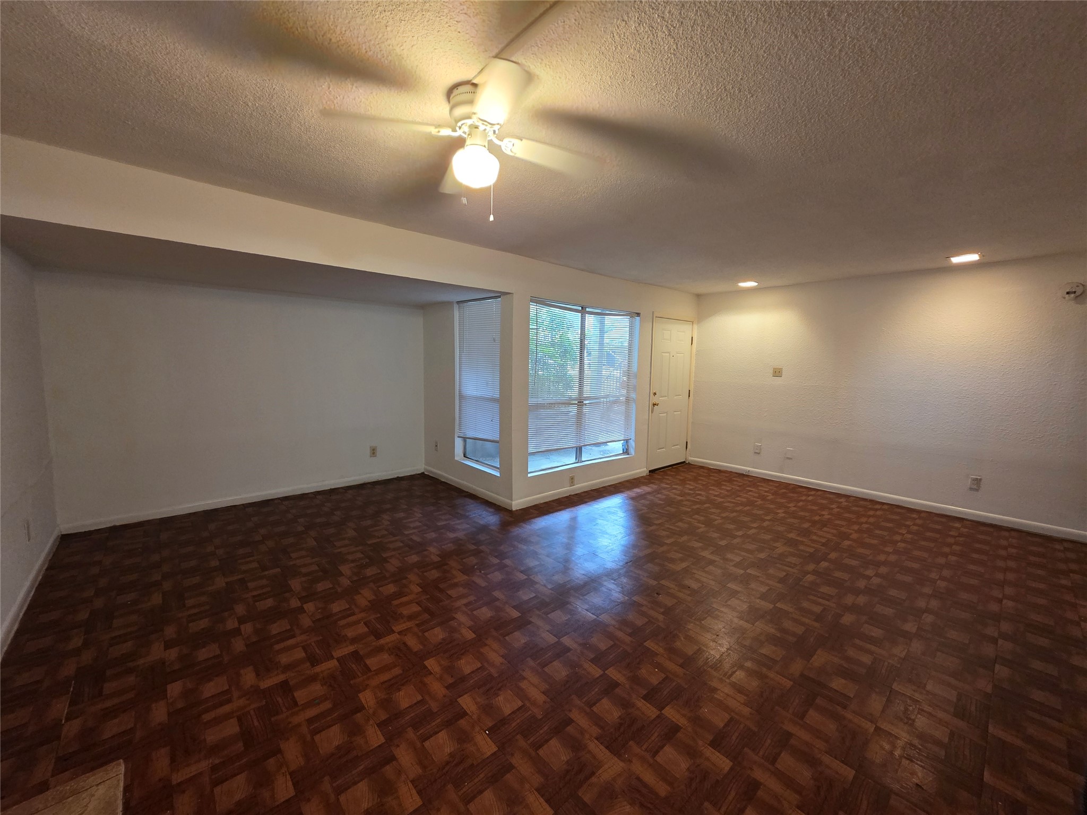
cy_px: 408
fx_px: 408
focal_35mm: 13
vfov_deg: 89.9
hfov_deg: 106.2
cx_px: 544
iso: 500
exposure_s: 1/60
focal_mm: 2.2
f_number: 1.9
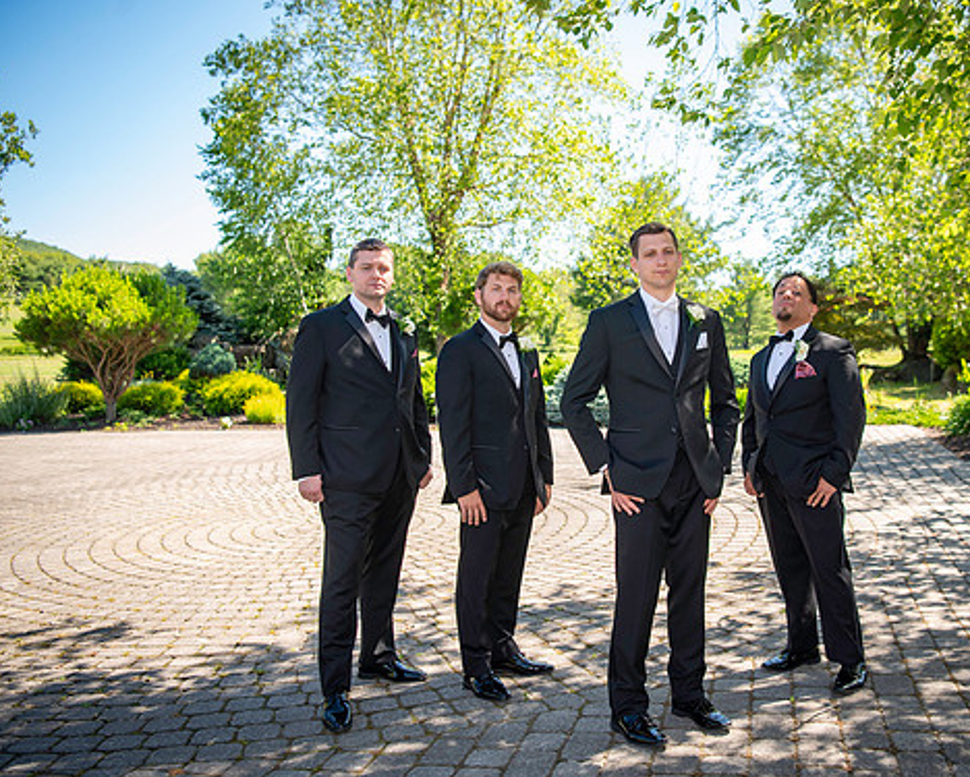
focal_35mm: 36
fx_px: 1034
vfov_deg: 41.2
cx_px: 595
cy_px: 383
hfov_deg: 49.8
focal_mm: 31
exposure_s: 1/800
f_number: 3.2
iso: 250
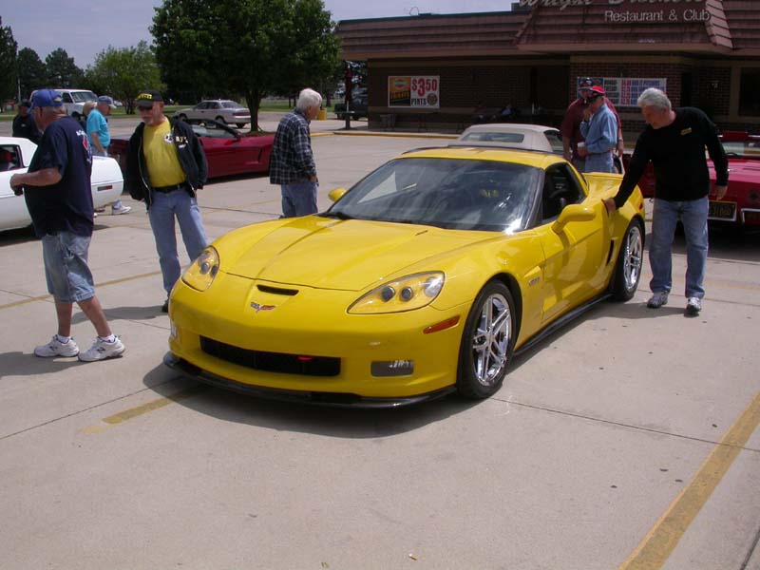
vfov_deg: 37.7
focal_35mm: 38
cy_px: 285
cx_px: 380
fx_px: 834
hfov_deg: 49.0
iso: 100
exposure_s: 1/733
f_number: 7.5
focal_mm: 7.85
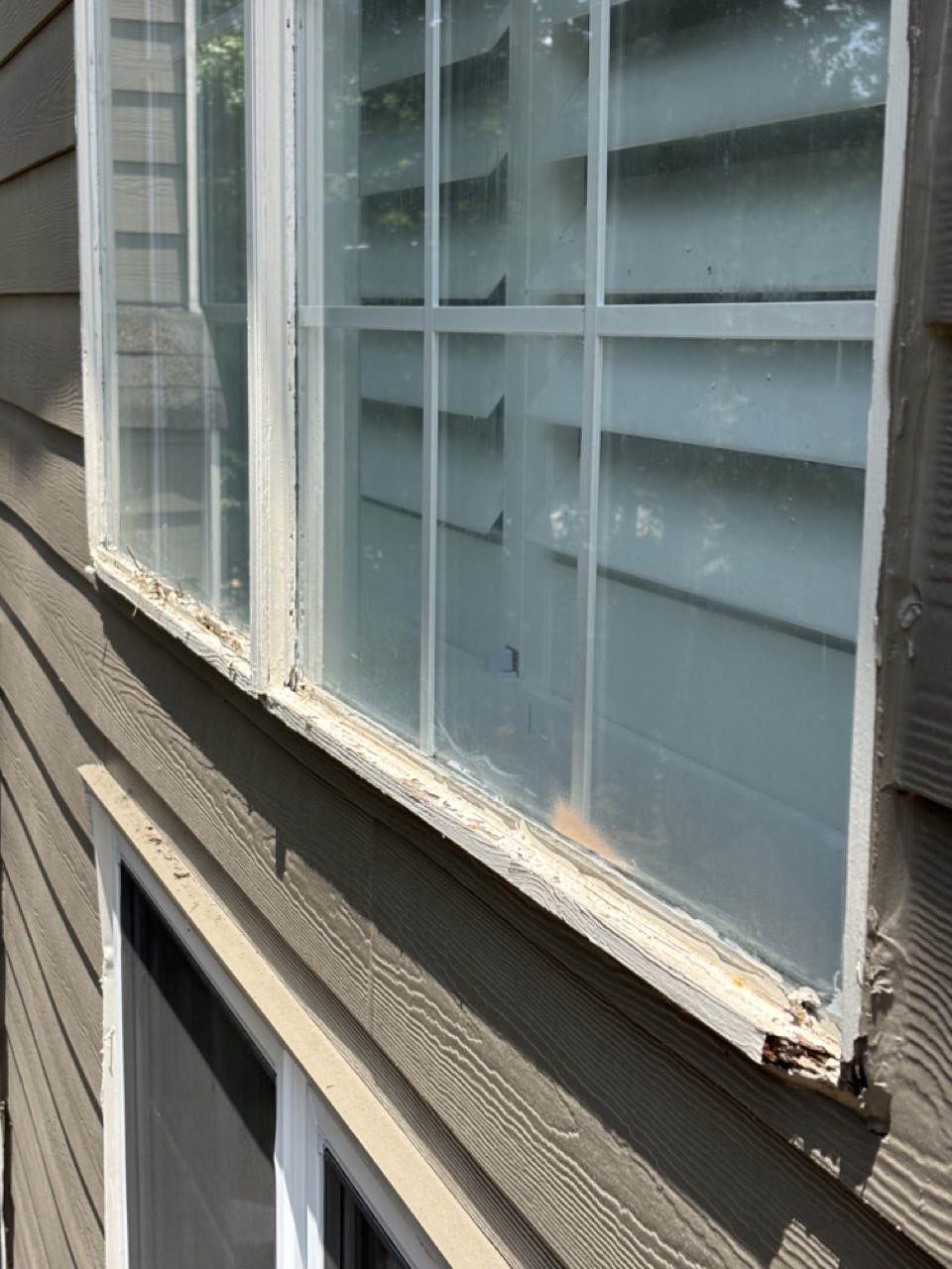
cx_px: 476
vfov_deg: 36.8
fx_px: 1907
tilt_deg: -11.2
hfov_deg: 28.0
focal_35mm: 52
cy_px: 634
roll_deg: -1.3
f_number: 1.6
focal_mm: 5.96
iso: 32
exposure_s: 1/1328
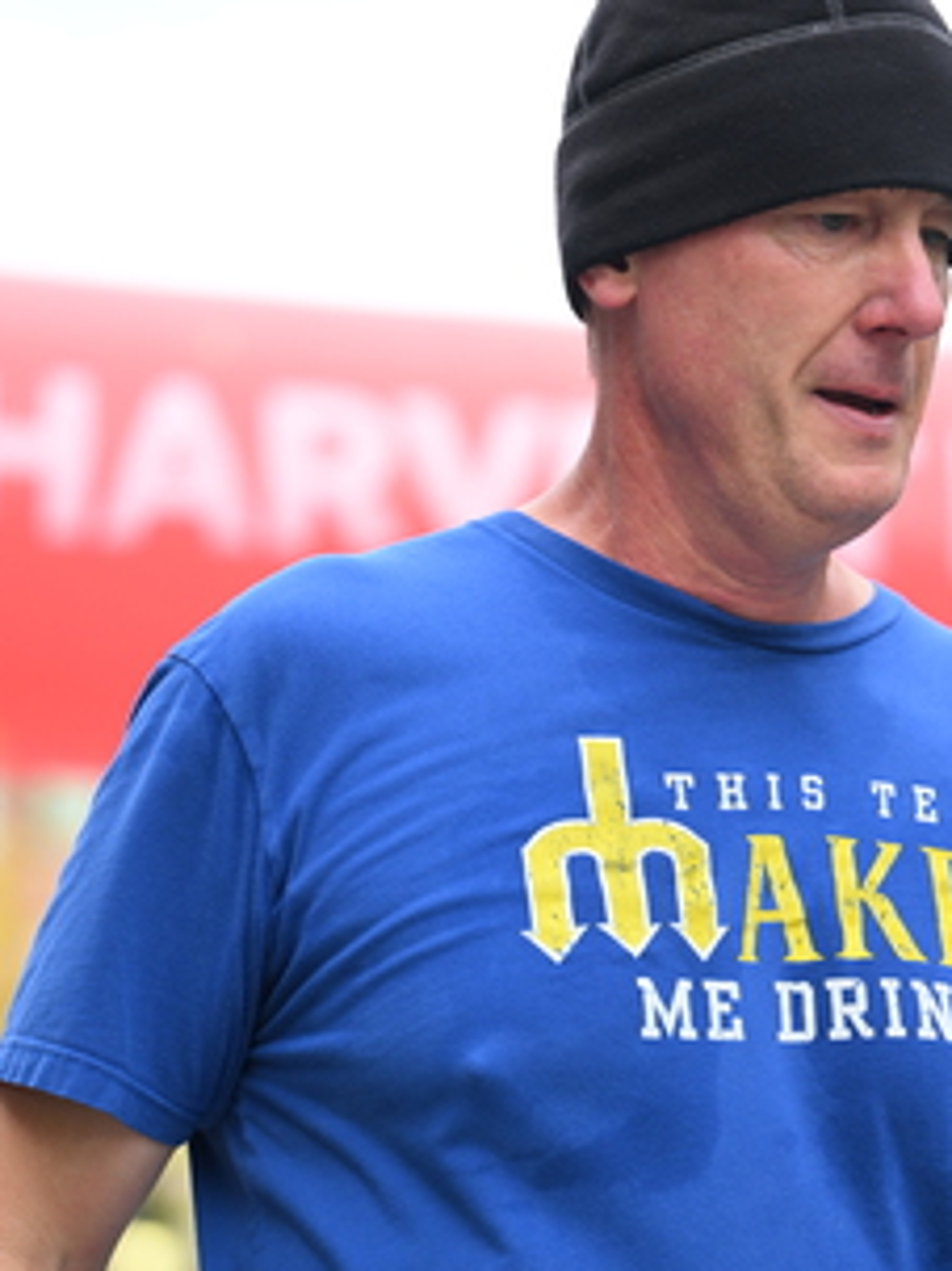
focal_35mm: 164
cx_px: 673
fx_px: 6018
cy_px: 826
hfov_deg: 9.0
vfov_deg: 12.0
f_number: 2.8
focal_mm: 94
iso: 640
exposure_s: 1/1250
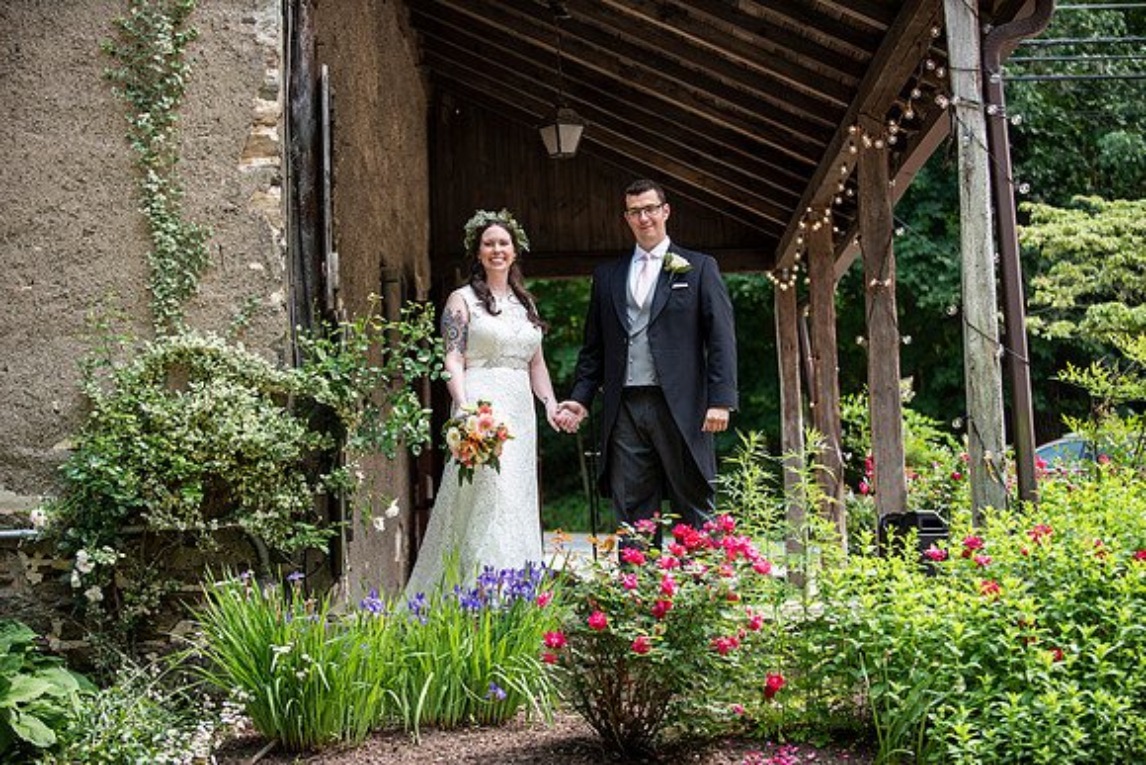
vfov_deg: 19.5
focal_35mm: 70
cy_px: 382
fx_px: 2229
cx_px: 573
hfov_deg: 28.8
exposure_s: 1/2000
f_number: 2.8
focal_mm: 70
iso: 640
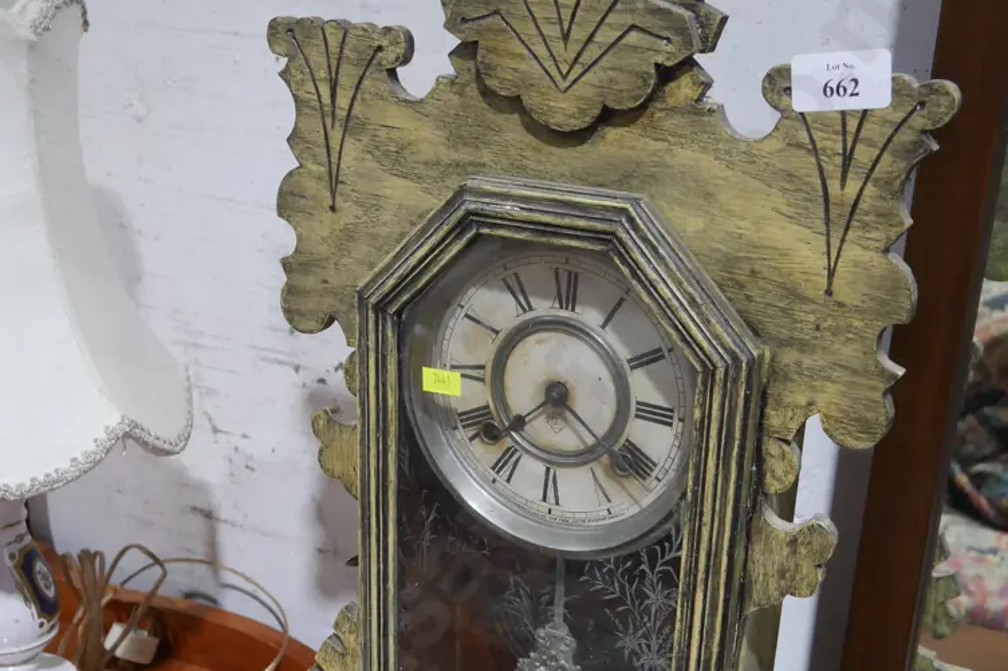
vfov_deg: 26.1
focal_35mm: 51
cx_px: 502
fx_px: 1428
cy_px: 502
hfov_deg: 38.9
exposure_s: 1/60
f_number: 4
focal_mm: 18
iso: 640
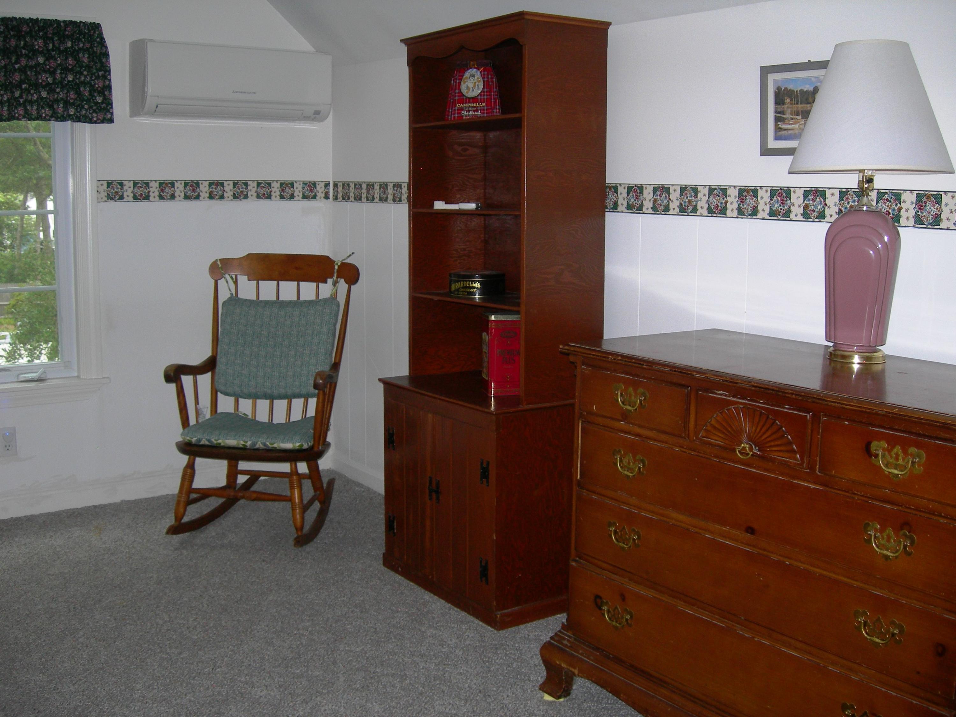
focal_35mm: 38
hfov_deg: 49.0
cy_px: 358
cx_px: 478
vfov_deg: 37.7
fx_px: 1049
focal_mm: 7.8
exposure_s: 1/60.1
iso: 66
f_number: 2.8
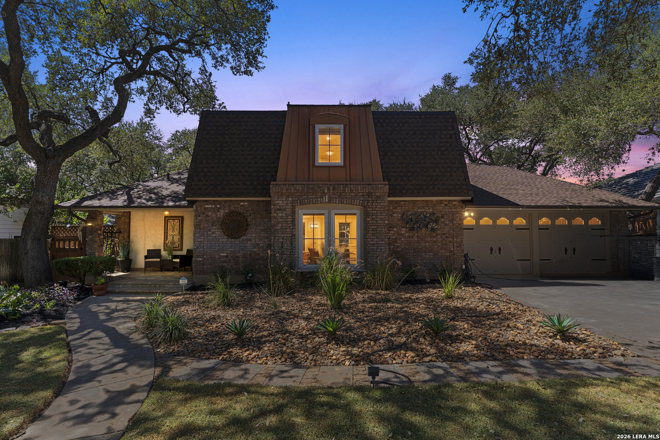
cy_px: 220
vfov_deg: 70.4
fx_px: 312
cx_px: 330
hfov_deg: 93.3
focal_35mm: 17
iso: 125
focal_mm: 17
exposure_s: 1/30
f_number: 9
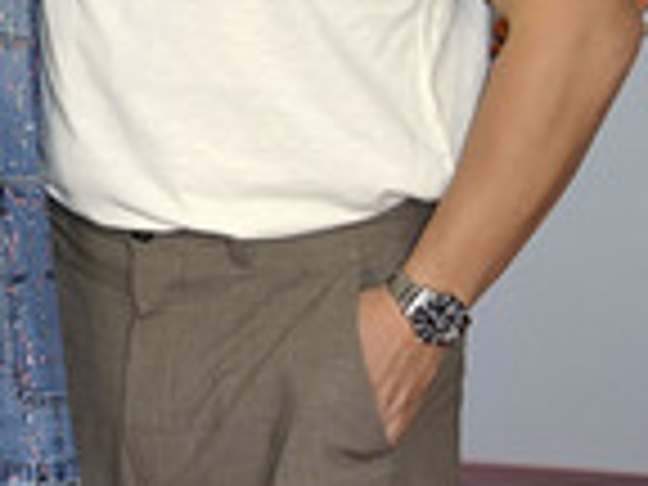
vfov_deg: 8.7
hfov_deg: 11.5
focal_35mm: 168
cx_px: -200
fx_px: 3145
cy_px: -112
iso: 640
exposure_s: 1/250
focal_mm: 56
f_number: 5.6
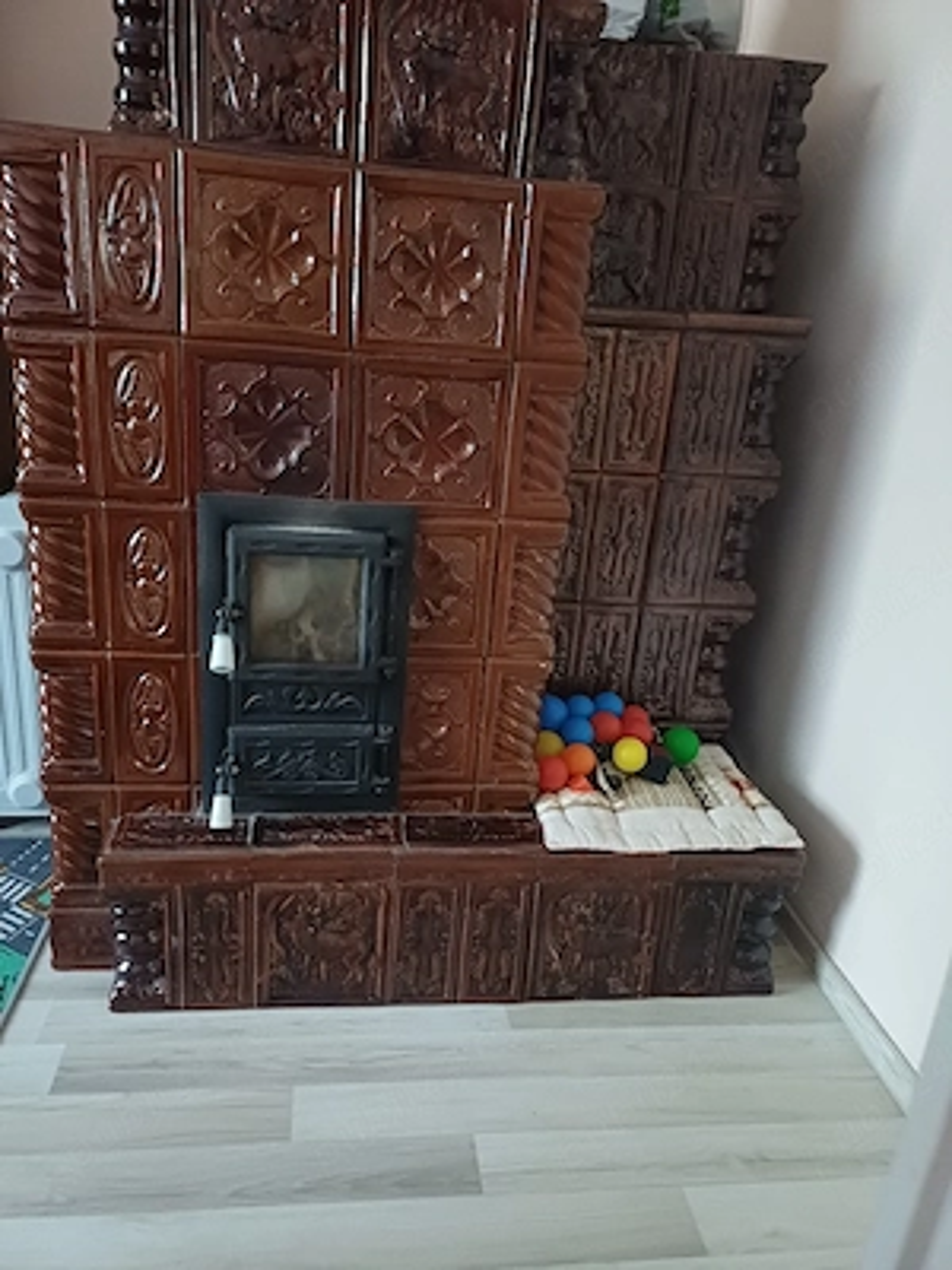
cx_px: 476
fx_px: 917
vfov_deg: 69.4
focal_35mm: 25
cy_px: 635
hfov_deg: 54.9
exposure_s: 1/20
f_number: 1.8
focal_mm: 4.65
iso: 1250
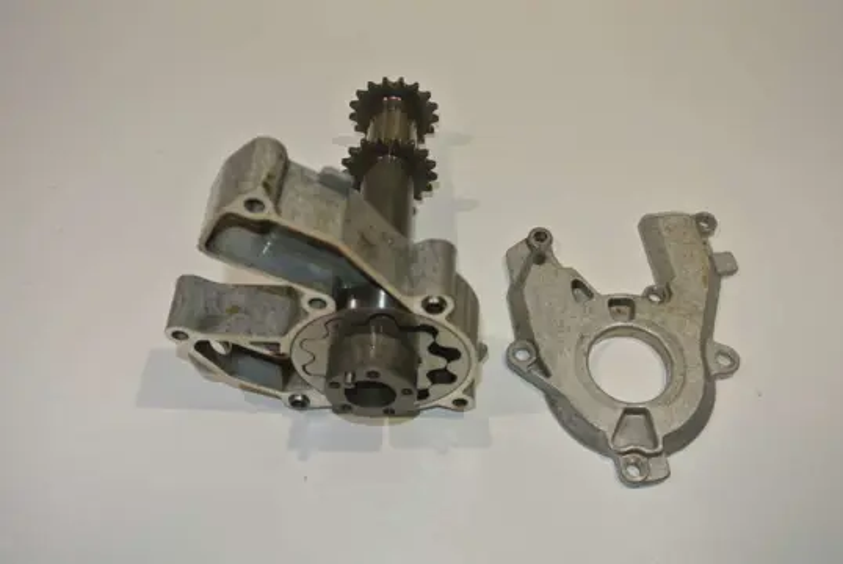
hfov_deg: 54.4
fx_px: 820
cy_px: 282
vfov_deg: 37.9
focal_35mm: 35
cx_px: 422
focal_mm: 13.1
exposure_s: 1/60
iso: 200
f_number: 4
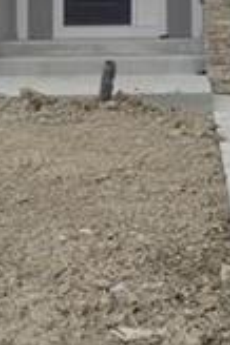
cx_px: 203
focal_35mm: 109
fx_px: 1047
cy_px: -81
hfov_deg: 12.5
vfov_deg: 17.8
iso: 80
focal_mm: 6
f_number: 4
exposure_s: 1/400
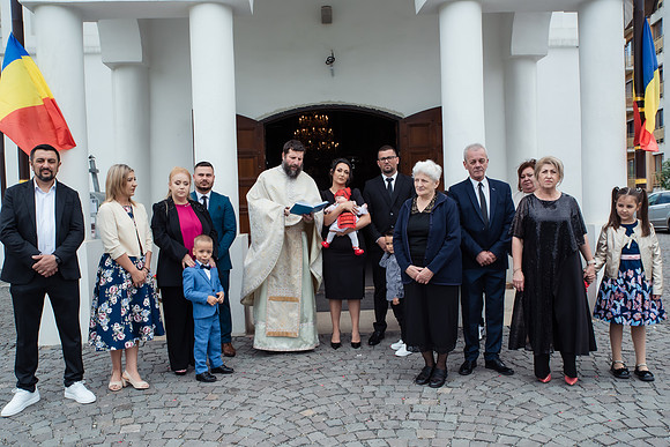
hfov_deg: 60.3
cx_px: 335
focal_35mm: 31
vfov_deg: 42.3
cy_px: 224
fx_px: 577
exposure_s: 1/320
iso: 400
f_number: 9
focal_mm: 31
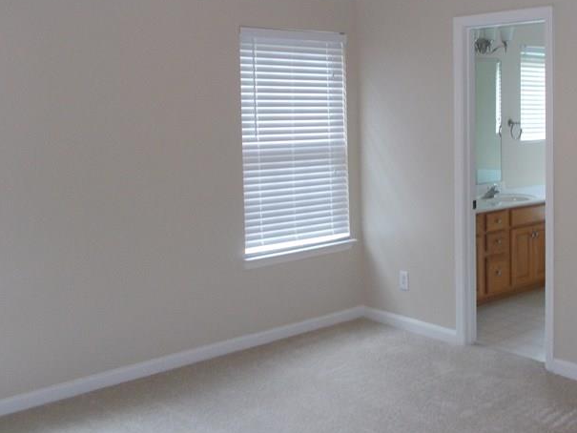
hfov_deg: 42.4
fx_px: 734
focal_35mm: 44
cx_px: 380
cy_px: 155
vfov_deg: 32.7
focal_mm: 4.6
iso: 140
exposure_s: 1/25
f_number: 3.2
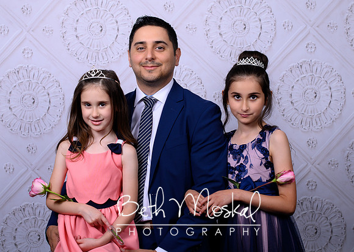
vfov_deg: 21.6
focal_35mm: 66
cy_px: 110
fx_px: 663
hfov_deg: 29.9
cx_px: 173
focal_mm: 50
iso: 100
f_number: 5.6
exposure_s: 1/200
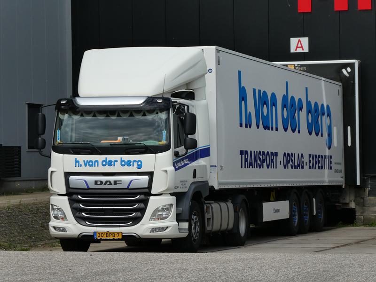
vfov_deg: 10.4
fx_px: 1553
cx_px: 188
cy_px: 141
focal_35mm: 143
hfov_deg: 13.8
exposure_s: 1/640
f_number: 5.4
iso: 80
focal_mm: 25.6
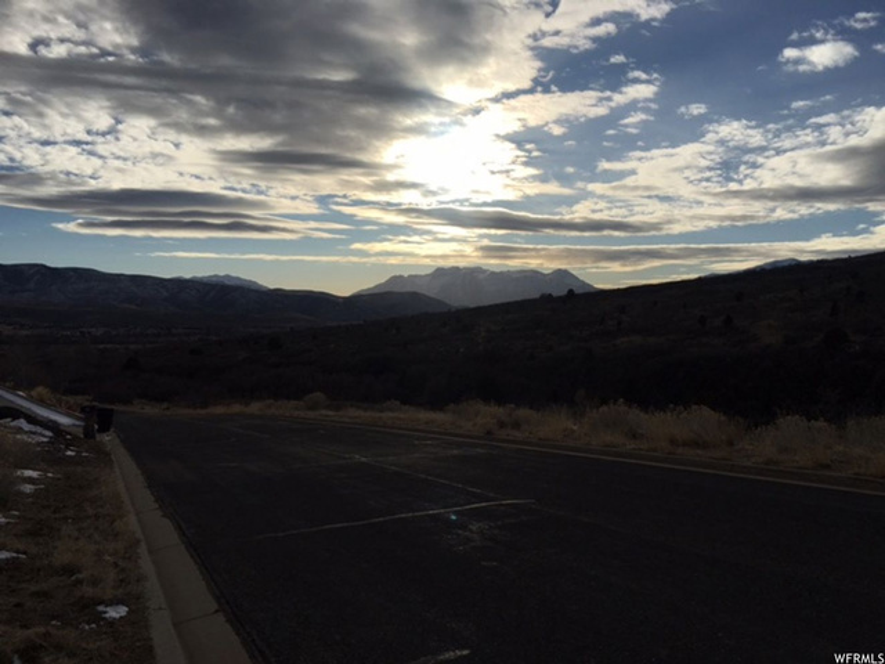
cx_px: 442
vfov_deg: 48.2
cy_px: 332
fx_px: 741
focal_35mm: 29
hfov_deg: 61.7
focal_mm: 4.15
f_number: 2.2
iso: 25
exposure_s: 1/6993
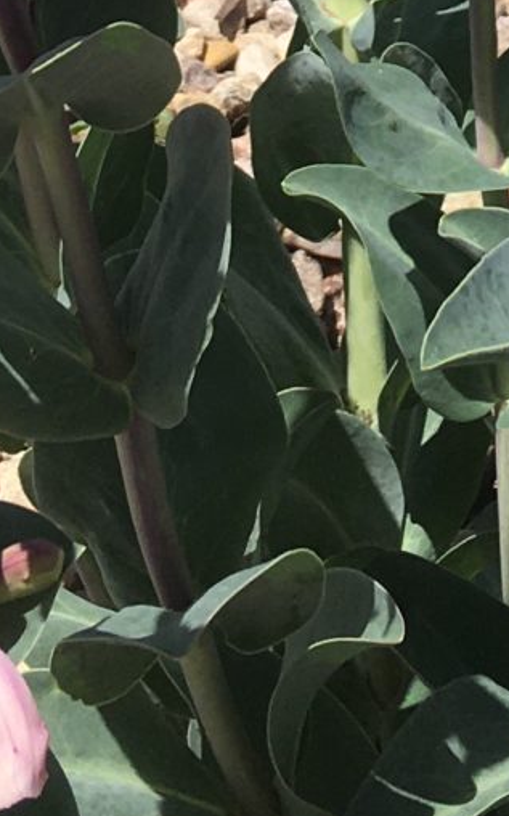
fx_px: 3444
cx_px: 679
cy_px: -573
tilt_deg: -24.3
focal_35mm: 155
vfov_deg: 12.5
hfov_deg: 8.3
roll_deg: -3.0
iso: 25
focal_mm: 4.15
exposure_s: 1/2024
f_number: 2.2
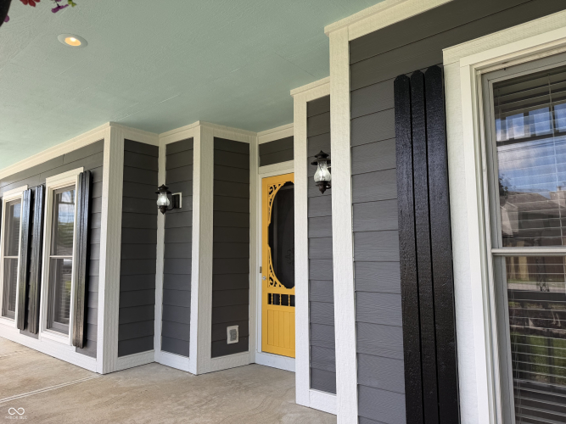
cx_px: 283
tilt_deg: +4.5
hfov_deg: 71.6
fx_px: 392
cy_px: 212
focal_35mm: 24
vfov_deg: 56.8
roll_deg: +0.3
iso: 80
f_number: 1.78
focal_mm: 6.76
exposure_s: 1/689
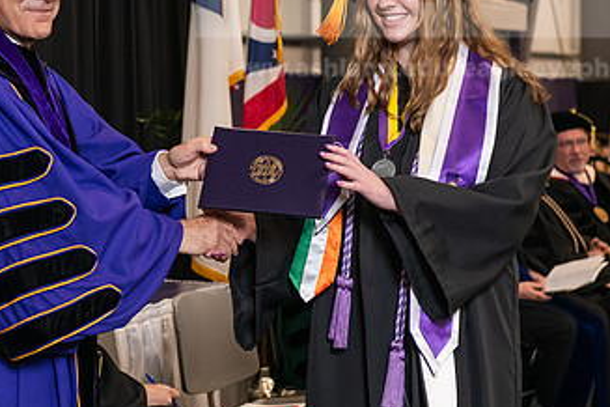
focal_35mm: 117
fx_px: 1982
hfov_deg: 17.4
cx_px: 140
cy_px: 107
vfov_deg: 11.7
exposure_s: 1/125
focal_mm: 66
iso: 1600
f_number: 5
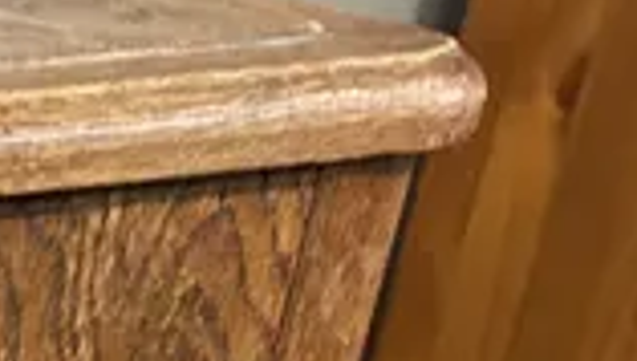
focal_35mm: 170
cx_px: -1416
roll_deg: +0.6
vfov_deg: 6.7
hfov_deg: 9.3
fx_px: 2877
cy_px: 965
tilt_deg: -28.6
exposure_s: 1/50
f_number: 1.78
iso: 500
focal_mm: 6.86
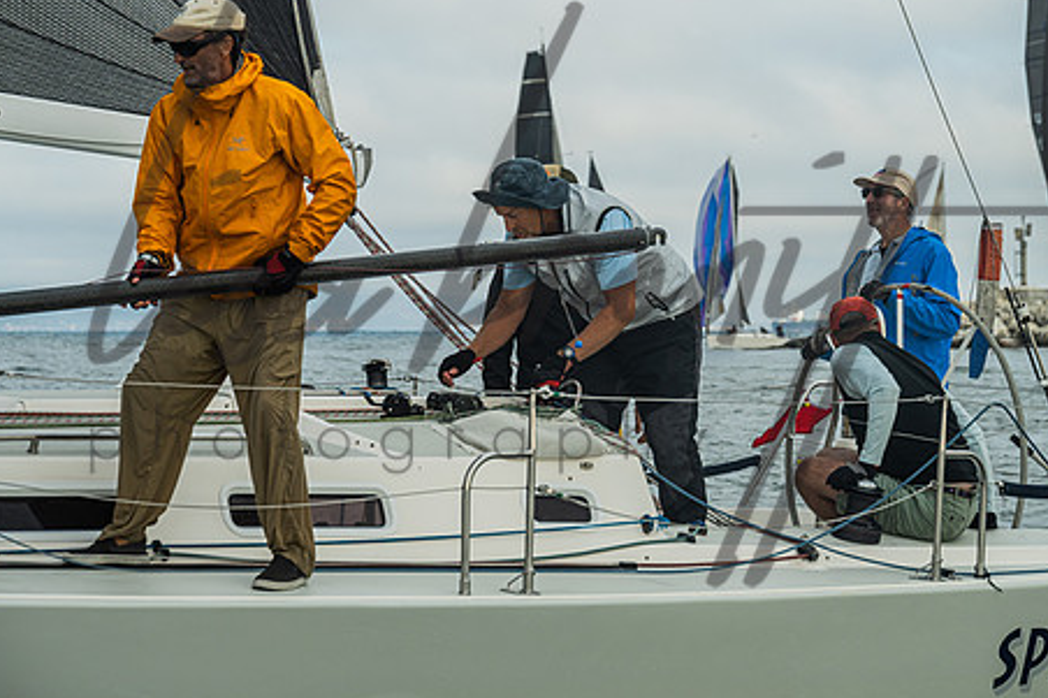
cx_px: 595
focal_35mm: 133
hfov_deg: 15.4
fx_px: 3870
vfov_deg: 10.3
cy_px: 265
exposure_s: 1/200
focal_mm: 101
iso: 250
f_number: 6.3
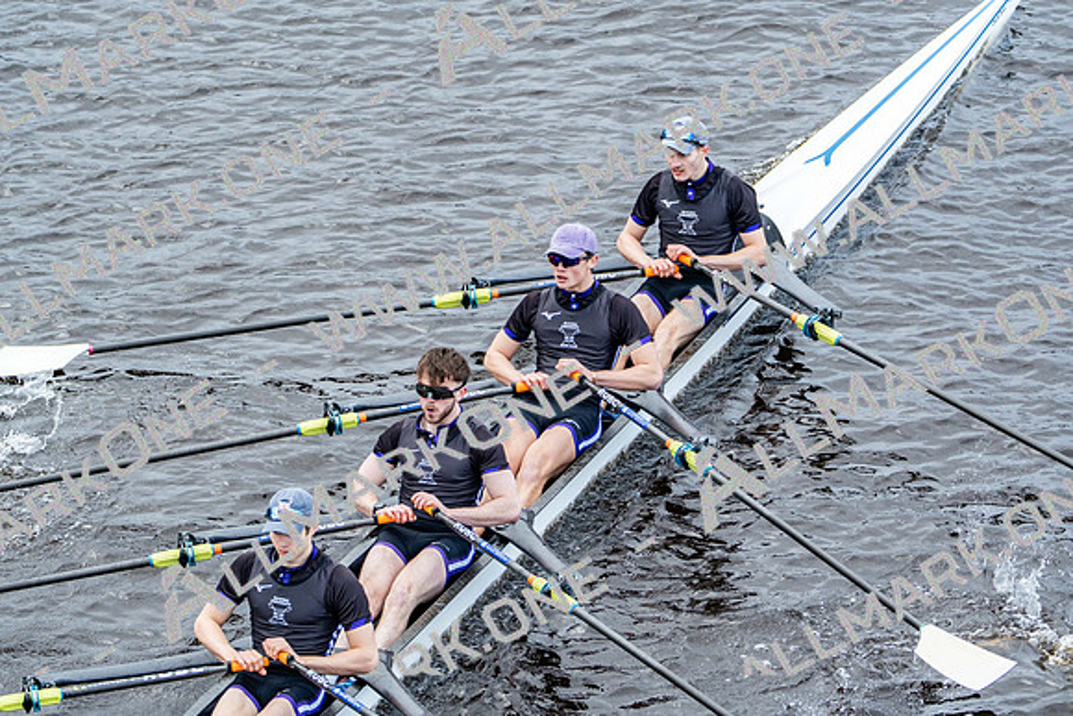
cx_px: 536
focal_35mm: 277
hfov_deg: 7.4
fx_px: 8258
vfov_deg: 5.0
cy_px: 358
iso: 1600
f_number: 5.6
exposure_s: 1/1250
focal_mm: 277
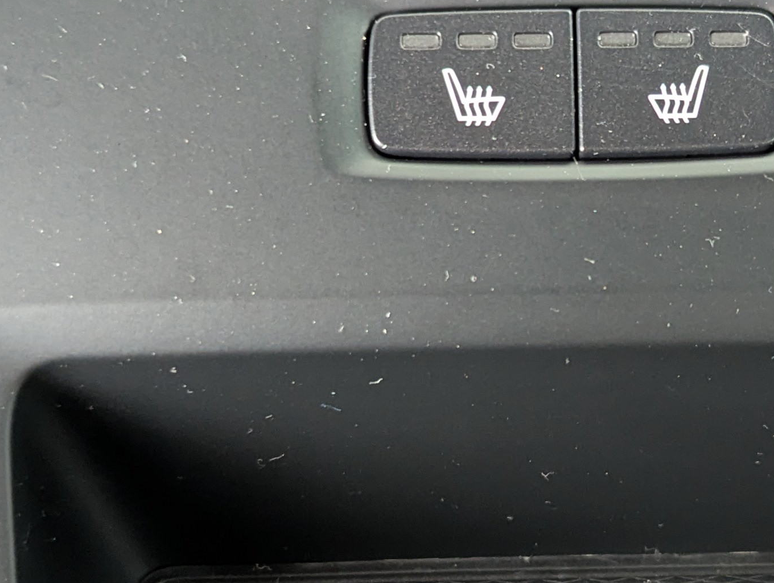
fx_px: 1612
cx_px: 503
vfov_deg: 20.4
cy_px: 383
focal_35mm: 72
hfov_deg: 26.9
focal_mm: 6.81
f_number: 1.85
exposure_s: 1/23.8
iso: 527
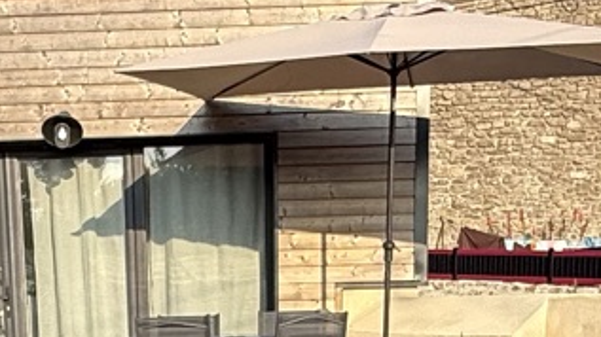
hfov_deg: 27.4
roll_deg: +1.4
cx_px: 197
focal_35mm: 77
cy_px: 555
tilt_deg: -9.6
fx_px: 1227
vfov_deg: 14.3
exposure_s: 1/876
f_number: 2.2
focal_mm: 2.22
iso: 50
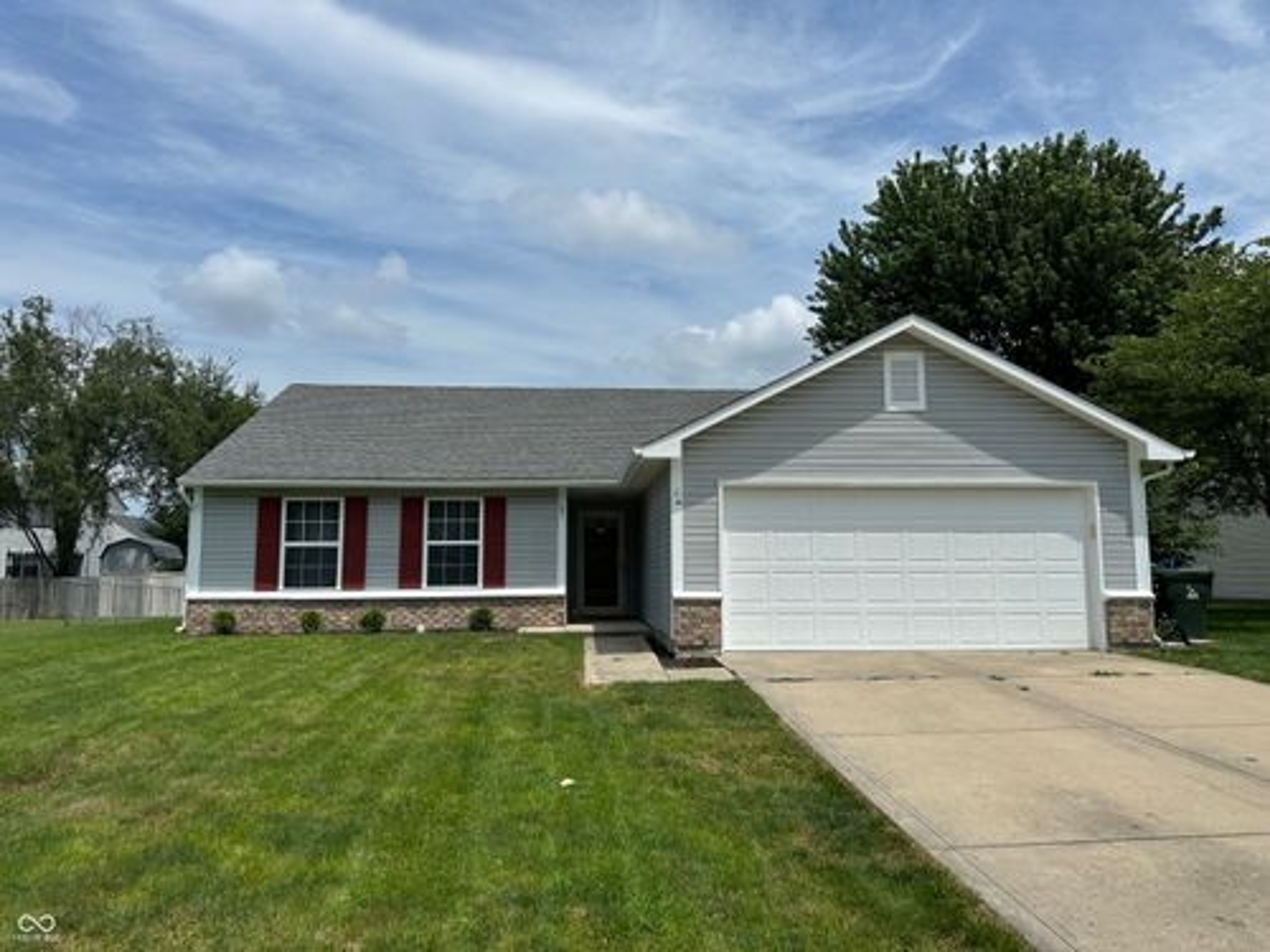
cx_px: 635
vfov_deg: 56.8
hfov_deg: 71.6
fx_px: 881
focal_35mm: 24
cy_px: 476
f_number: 1.78
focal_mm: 6.86
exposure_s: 1/8197
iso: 80
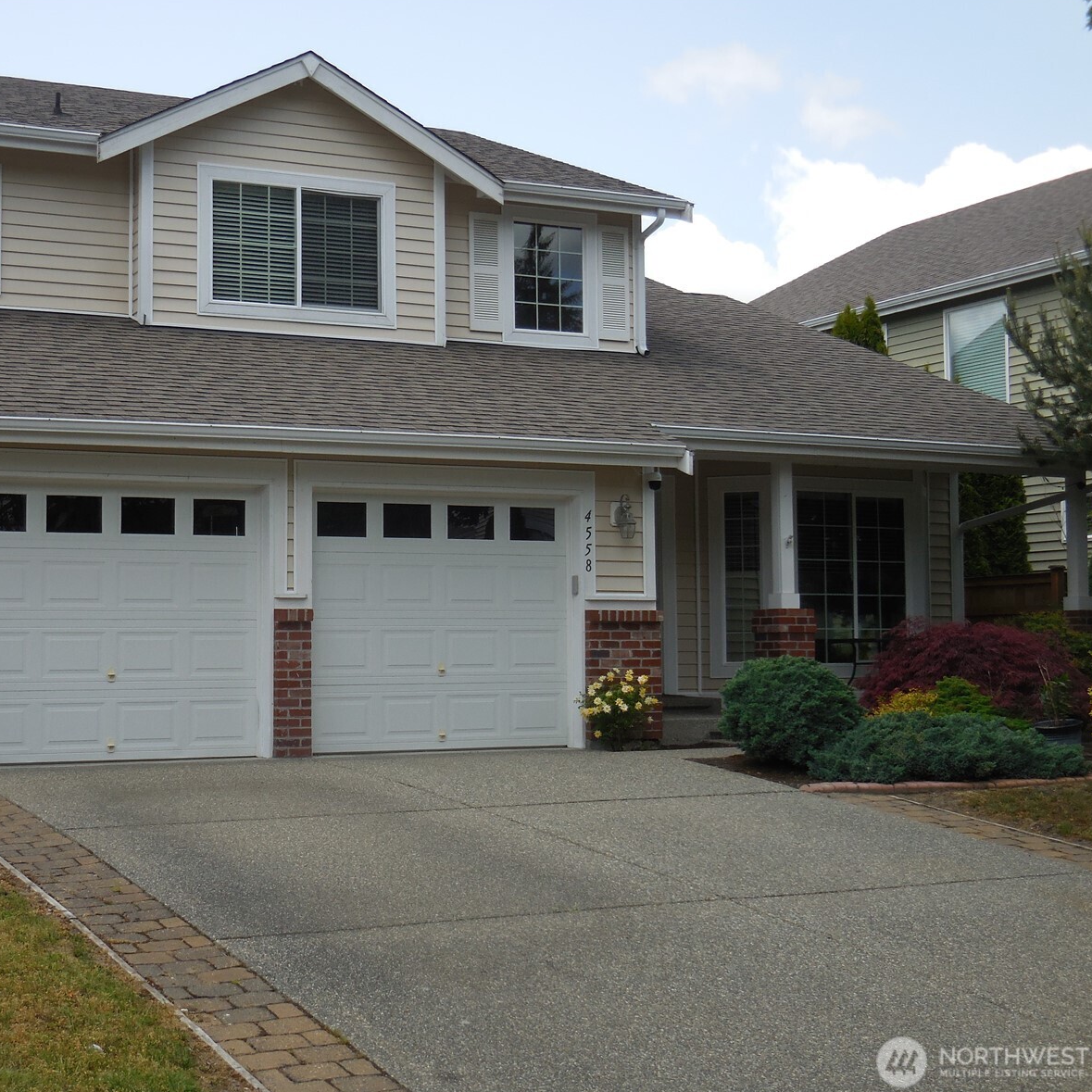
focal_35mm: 54
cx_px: 376
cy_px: 544
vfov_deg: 31.6
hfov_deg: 31.4
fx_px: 1927
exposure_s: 1/640
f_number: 4.2
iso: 125
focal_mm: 8.1
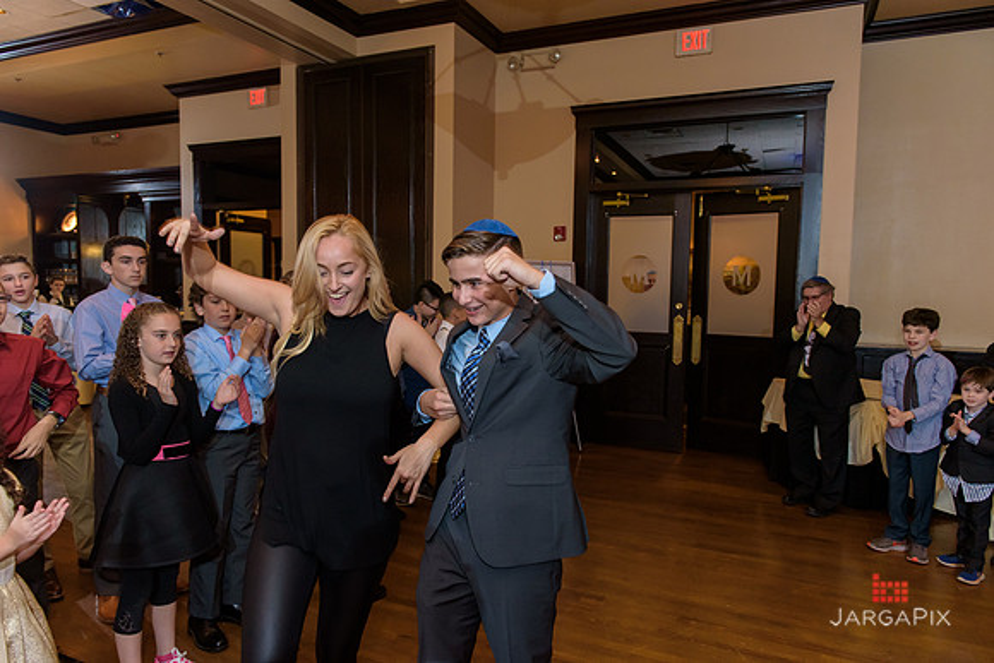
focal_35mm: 24
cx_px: 497
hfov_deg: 73.7
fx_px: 663
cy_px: 332
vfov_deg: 53.2
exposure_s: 1/125
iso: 1600
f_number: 3.2
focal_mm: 24
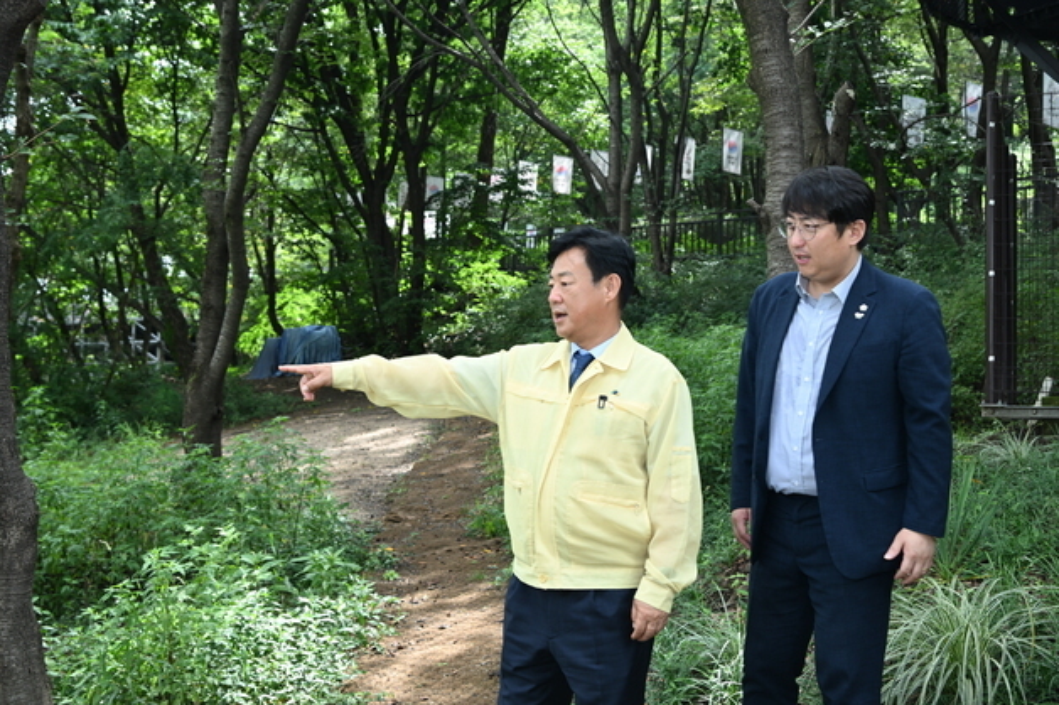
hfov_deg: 42.8
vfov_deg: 29.2
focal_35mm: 46
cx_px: 530
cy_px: 352
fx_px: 1352
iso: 200
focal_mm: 46
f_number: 5.6
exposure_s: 1/125
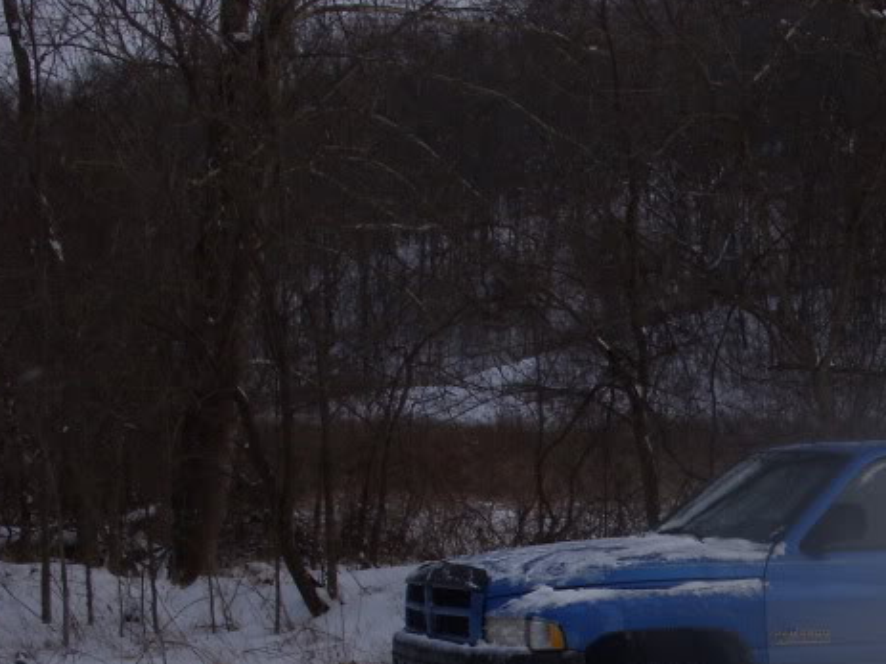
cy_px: 631
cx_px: 922
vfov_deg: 17.2
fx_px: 2149
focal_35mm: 84
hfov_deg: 22.3
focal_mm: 6.3
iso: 50
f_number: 4.9
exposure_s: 1/957
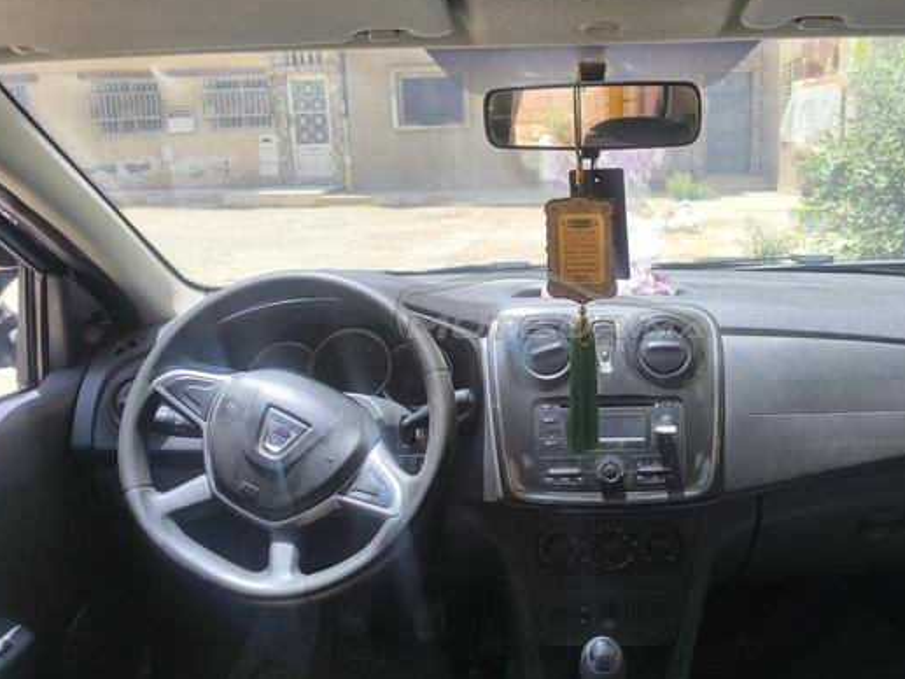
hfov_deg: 61.0
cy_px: 304
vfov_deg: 48.2
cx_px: 550
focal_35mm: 29
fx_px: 758
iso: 50
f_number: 1.65
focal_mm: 6.14
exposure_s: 1/275
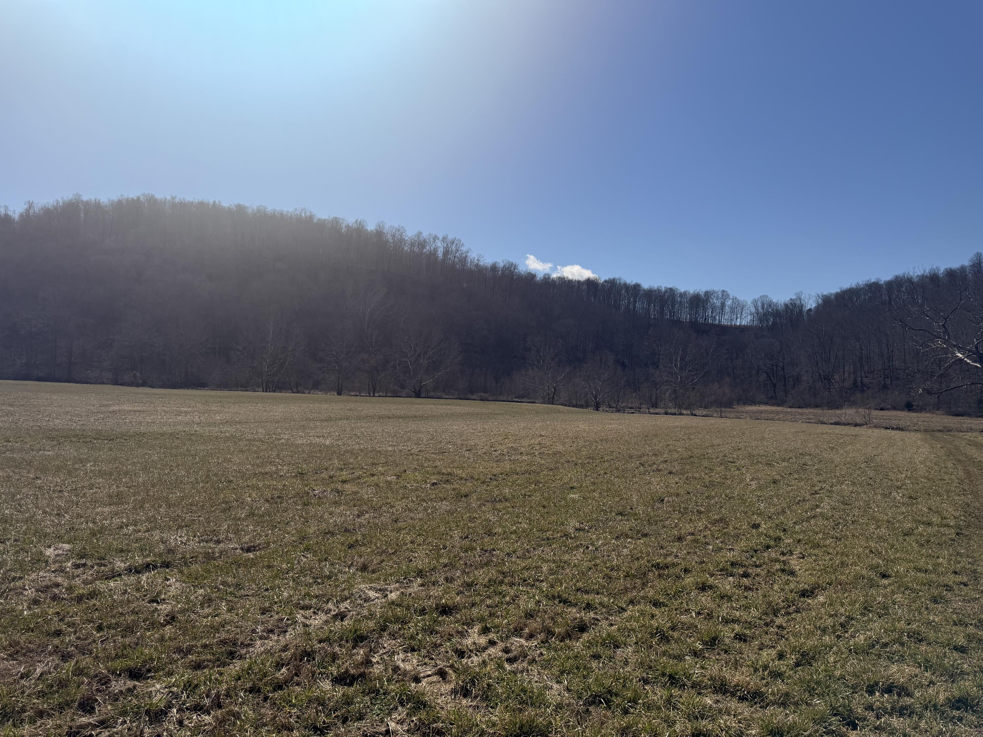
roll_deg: -1.2
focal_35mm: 24
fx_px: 682
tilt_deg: +3.4
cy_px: 368
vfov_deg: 56.8
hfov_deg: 71.6
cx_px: 492
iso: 100
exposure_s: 1/10309
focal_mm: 6.76
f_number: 1.78
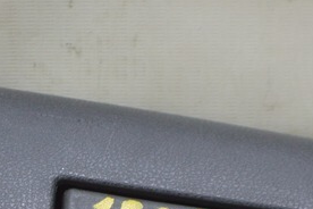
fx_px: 2512
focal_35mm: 289
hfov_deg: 7.1
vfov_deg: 4.7
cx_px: 212
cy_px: 303
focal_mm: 52
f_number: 5.6
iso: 400
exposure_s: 1/25
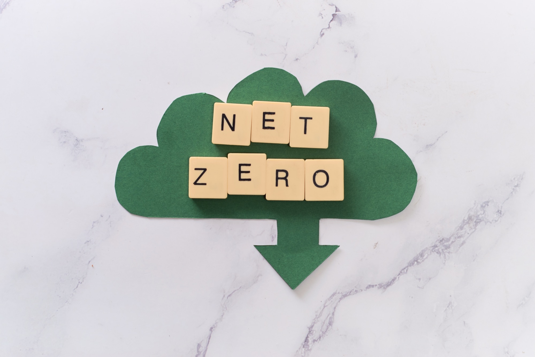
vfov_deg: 18.2
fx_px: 1114
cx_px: 268
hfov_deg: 27.0
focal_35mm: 75
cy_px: 178
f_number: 5.6
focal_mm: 50
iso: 100
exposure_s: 1/100
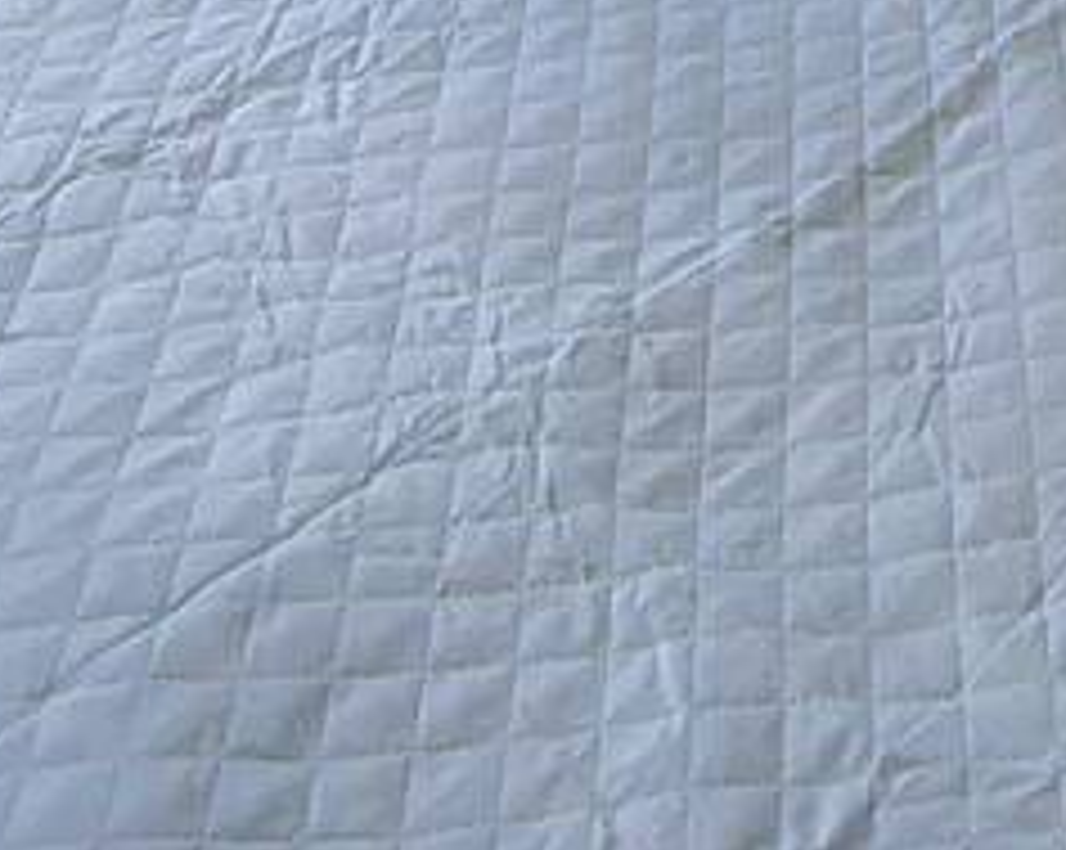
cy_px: -1565
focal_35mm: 95
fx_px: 2994
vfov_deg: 11.3
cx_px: 1300
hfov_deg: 19.0
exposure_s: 1/120
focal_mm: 2.13
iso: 248
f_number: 2.2
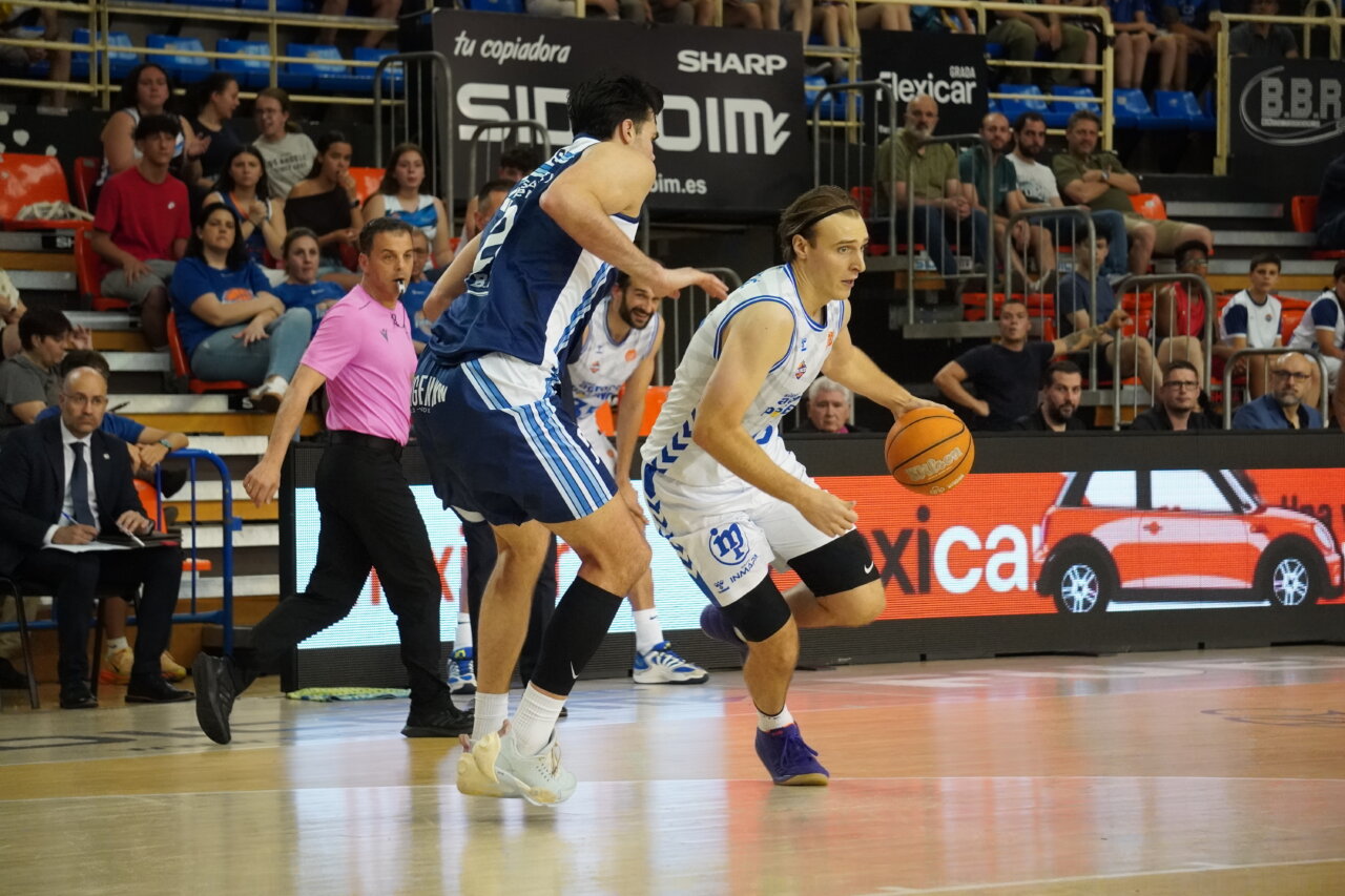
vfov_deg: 10.9
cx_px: 672
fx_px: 4707
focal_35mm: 126
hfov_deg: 16.3
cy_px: 448
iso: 6400
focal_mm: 84
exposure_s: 1/1000
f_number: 5
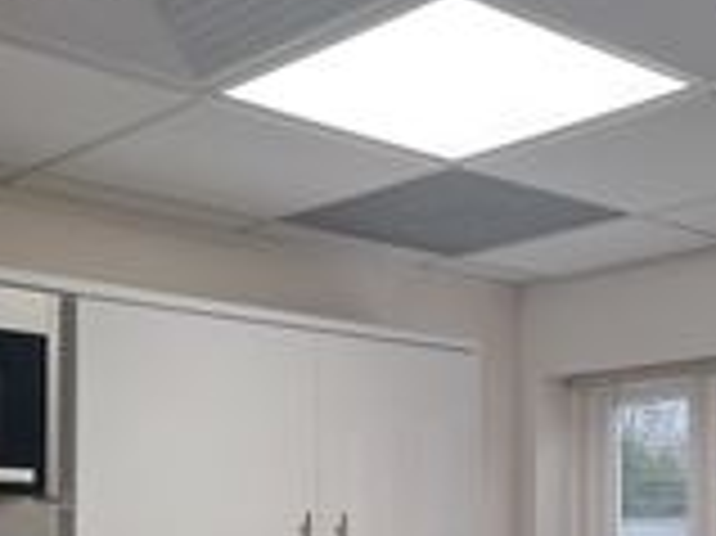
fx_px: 1302
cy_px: 531
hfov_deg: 30.7
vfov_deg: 22.4
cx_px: 392
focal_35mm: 63
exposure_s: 1/60
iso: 32
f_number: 1.8
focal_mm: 4.65
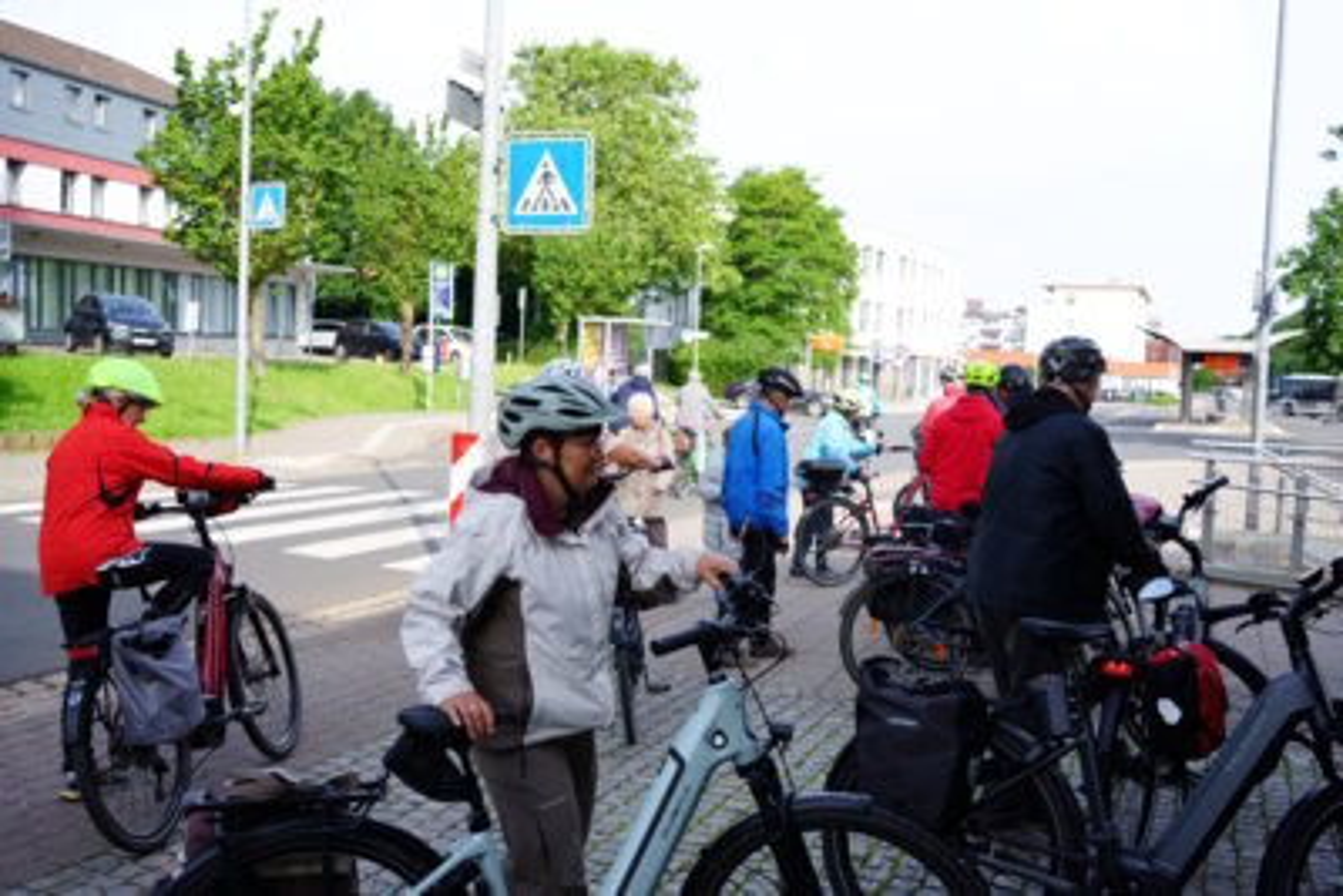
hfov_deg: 54.4
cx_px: 672
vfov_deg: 37.9
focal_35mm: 35
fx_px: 1306
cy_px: 448
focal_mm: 35
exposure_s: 1/250
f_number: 6.3
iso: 100
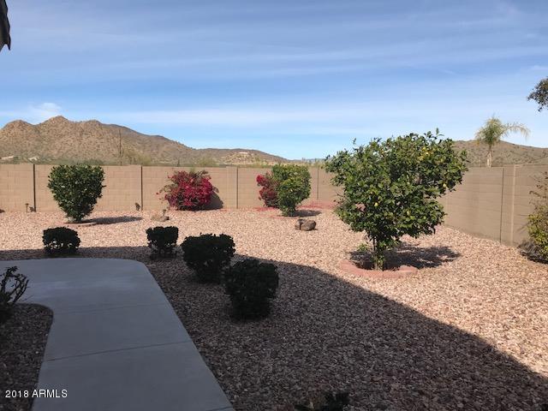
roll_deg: -0.9
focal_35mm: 28
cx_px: 274
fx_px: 443
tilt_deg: -4.7
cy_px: 206
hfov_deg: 63.4
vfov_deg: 49.7
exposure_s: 1/2519
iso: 20
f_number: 1.8
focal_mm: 3.99
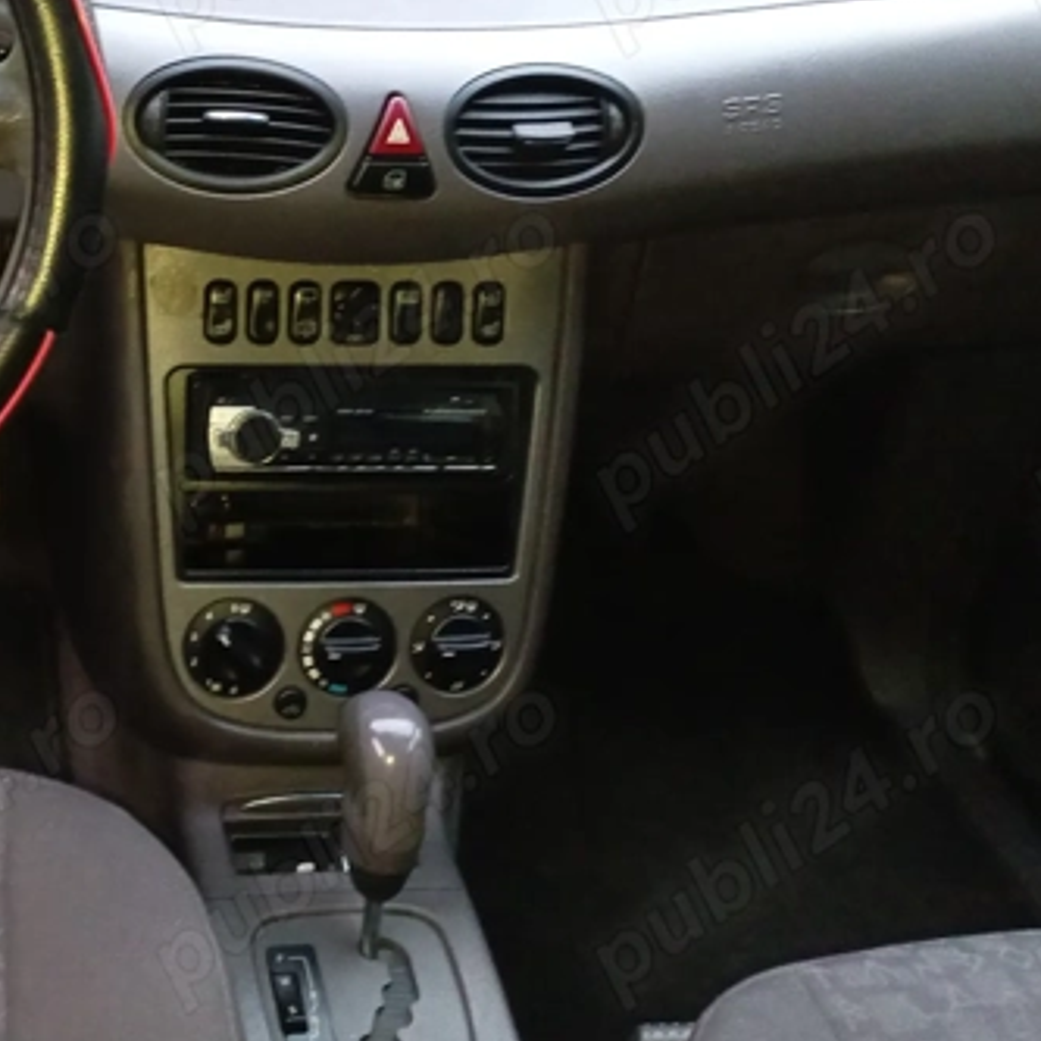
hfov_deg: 37.0
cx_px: 134
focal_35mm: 43
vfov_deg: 38.9
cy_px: 394
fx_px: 1463
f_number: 1.8
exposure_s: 1/16.7
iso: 3240
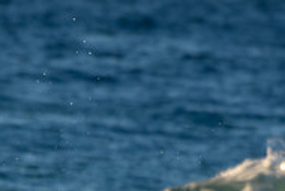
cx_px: -6
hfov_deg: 1.3
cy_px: 288
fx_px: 12700
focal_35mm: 1603
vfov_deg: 0.9
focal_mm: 350
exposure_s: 1/1250
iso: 450
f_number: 5.6
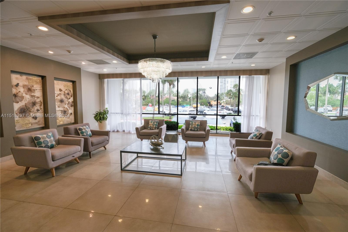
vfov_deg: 77.3
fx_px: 145
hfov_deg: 100.4
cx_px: 174
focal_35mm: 15
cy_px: 116
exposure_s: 1/100
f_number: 4.5
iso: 250
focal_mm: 10
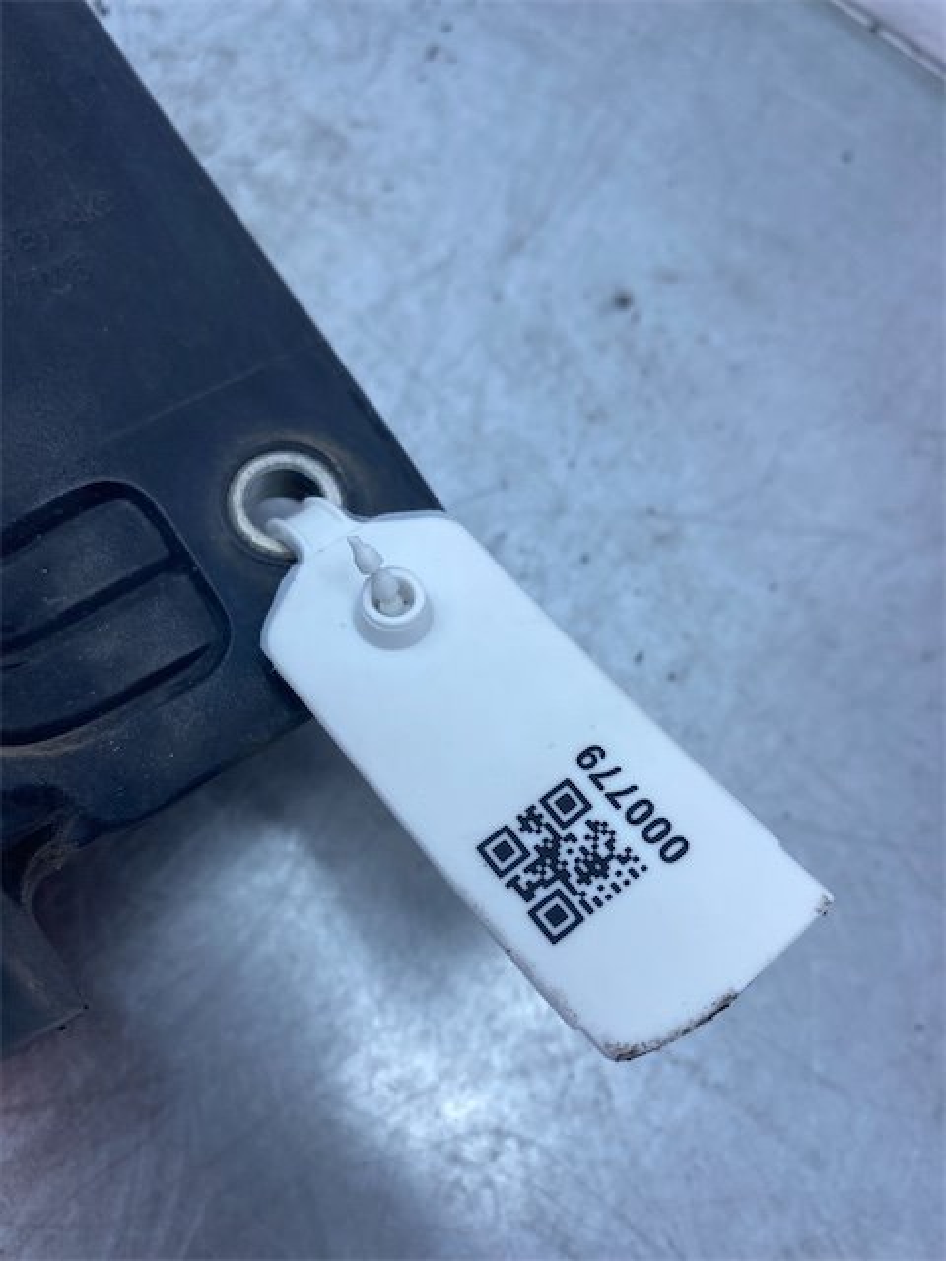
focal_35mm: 26
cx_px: 473
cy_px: 630
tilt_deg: -70.8
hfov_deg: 53.1
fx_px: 947
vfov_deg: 67.3
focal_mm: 4.25
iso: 32
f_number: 1.8
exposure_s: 1/927
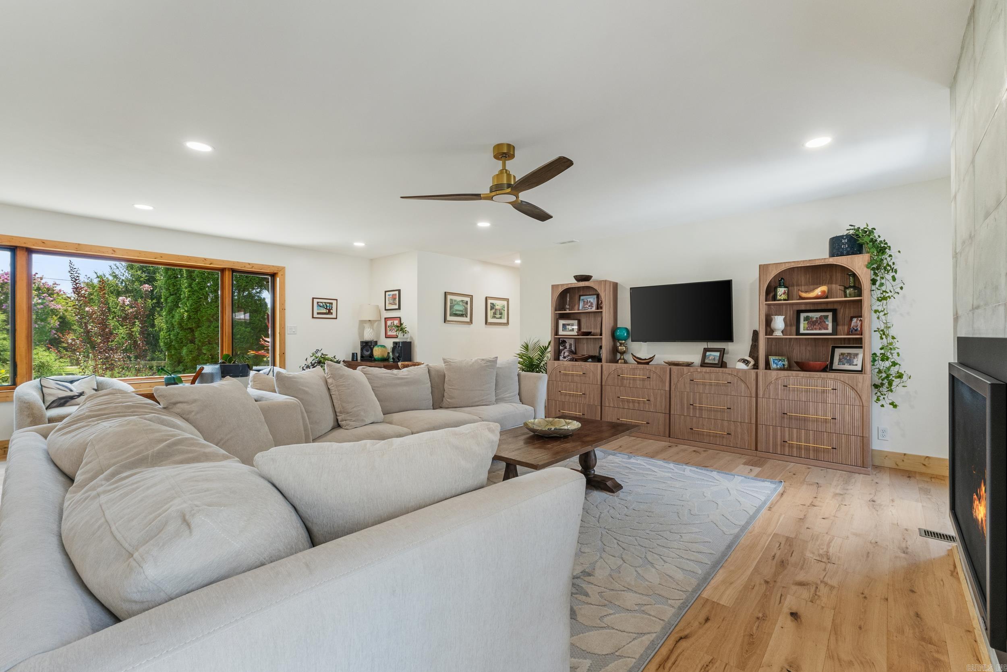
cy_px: 336
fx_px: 420
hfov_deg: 100.4
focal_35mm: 15
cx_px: 504
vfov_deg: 77.3
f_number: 8
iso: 400
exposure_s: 1/5
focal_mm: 10
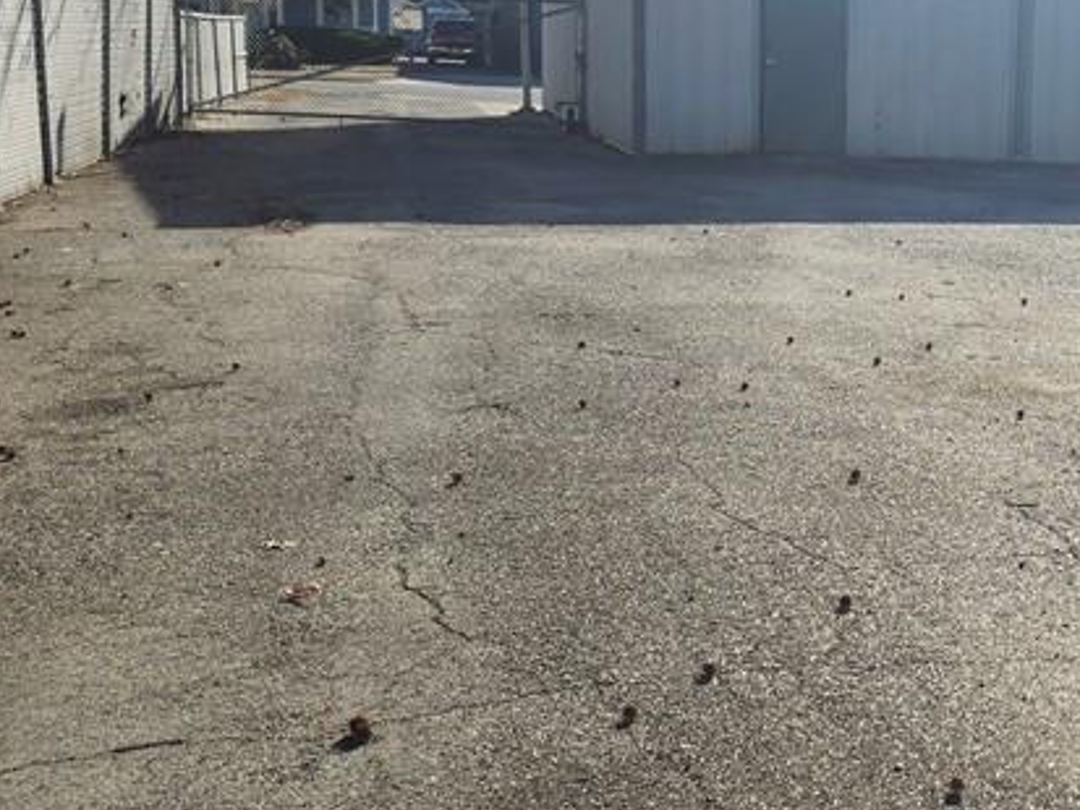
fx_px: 1779
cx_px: 1017
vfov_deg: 25.7
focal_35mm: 57
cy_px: 363
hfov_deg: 31.8
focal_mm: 5.4
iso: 25
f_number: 1.8
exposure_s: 1/3372
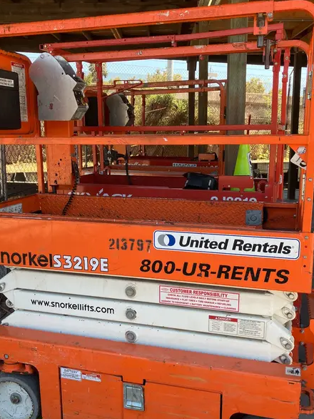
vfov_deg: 52.6
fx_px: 423
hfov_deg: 40.7
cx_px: 153
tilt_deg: -9.8
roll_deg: +0.7
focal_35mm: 35
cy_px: 226
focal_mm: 3.99
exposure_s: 1/192
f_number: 1.8
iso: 25
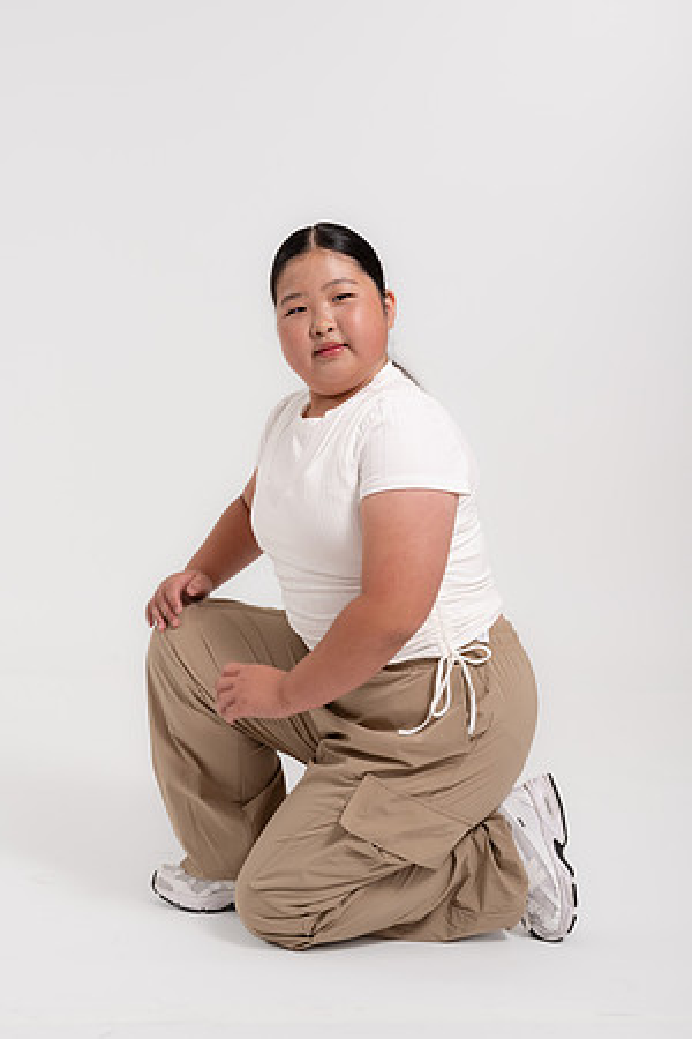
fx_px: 1643
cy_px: 520
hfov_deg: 23.8
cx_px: 346
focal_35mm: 57
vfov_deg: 35.1
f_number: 10
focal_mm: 57
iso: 320
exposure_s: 1/160
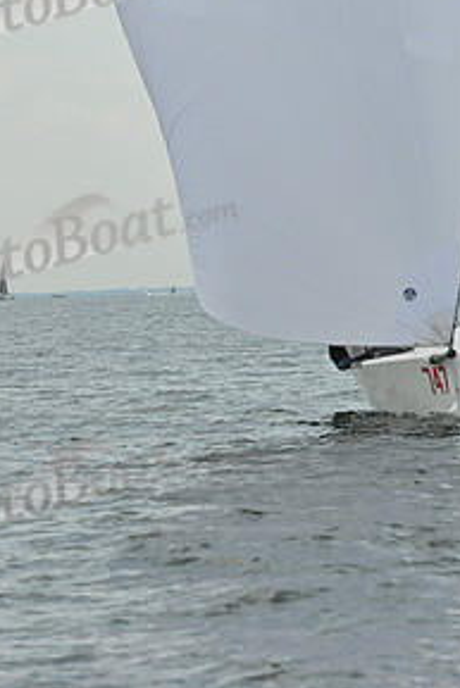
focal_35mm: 261
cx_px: 361
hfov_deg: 5.3
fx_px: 4996
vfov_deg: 7.9
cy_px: 88
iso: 320
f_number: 5.6
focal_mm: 130
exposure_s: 1/3200
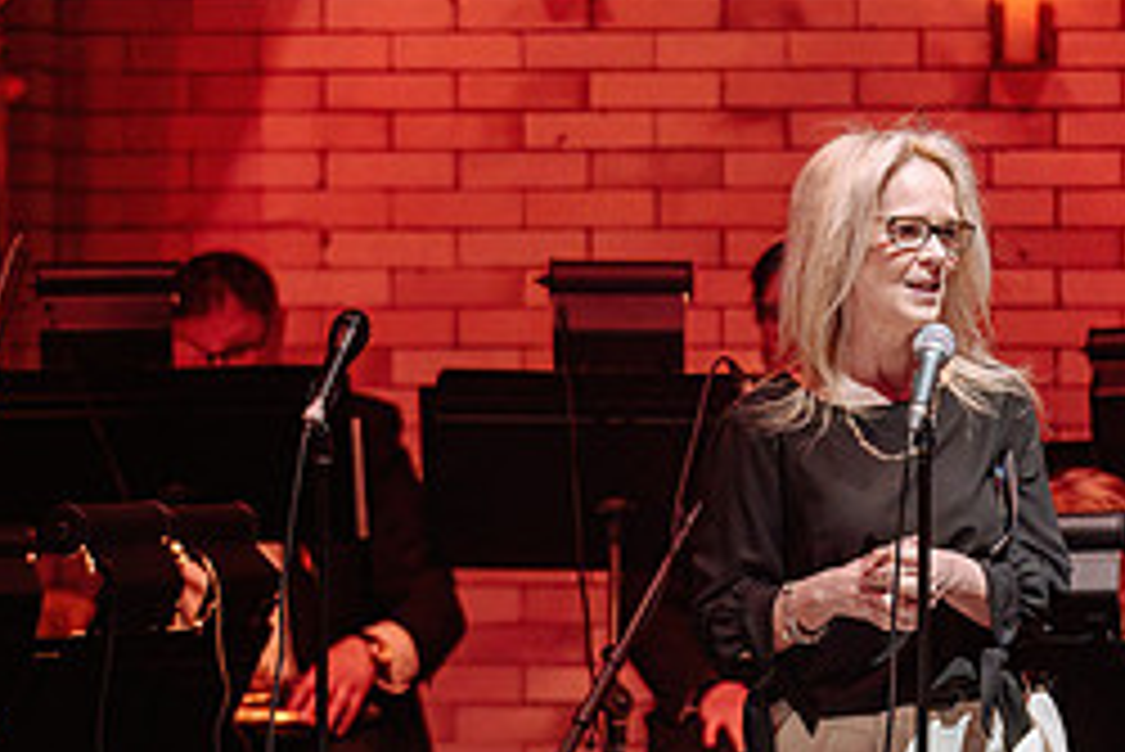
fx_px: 8161
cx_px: 498
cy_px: 496
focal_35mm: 261
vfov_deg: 5.3
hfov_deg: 7.9
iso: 3200
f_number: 2.8
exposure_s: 1/200
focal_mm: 106
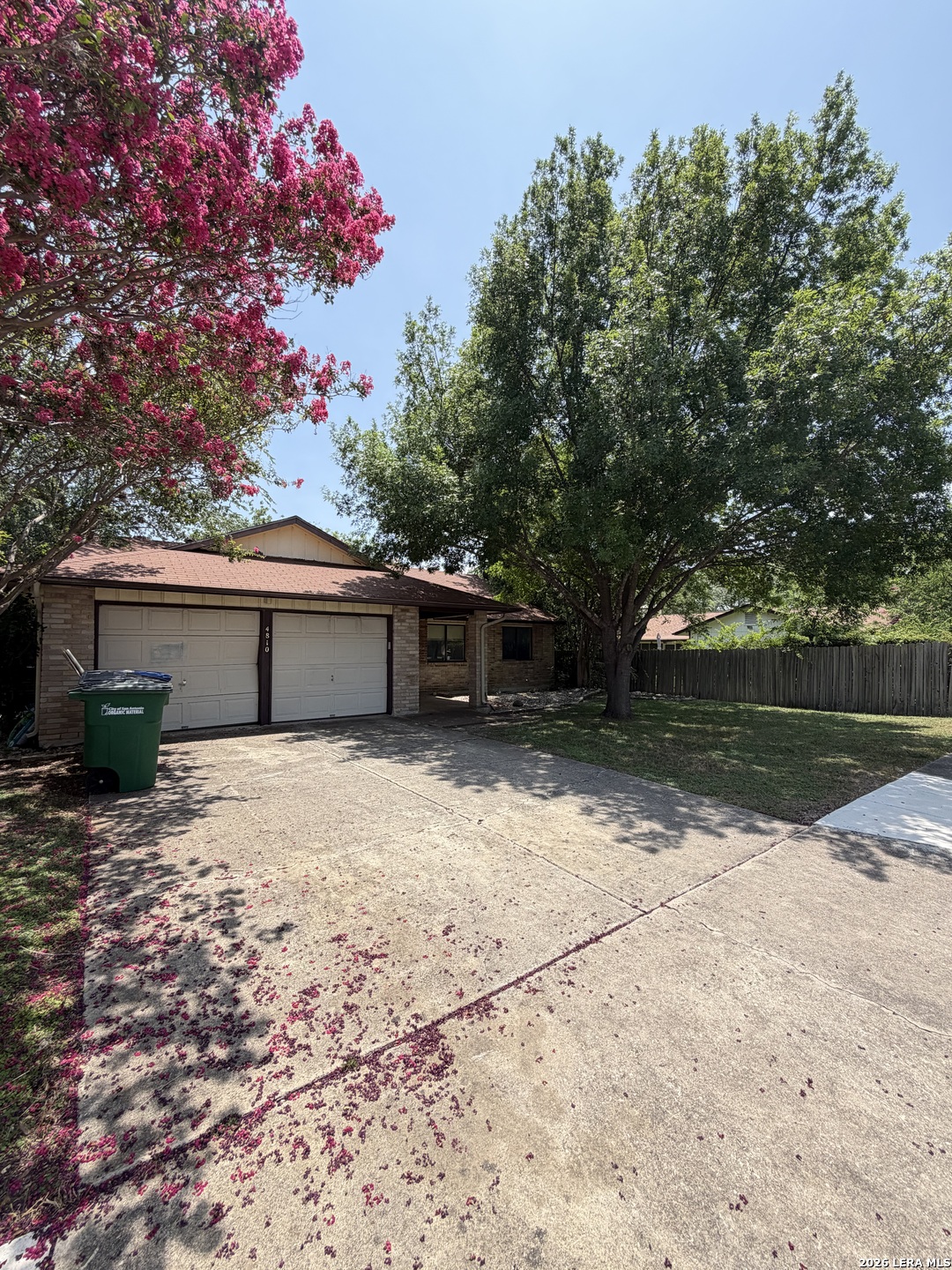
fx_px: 513
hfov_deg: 85.7
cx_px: 476
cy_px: 635
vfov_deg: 102.1
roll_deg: -0.3
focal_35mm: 14
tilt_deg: +2.1
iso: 40
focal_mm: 2.22
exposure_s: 1/751
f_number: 2.2
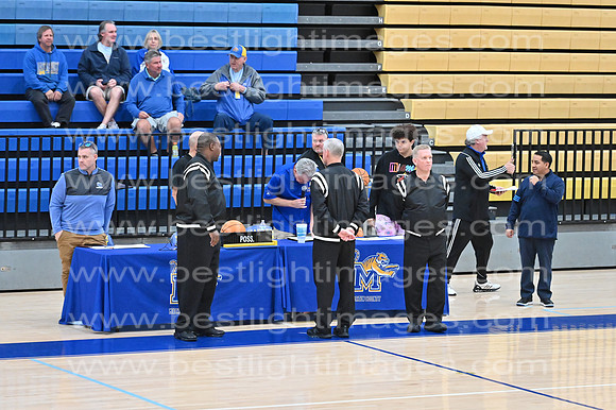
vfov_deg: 9.1
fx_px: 2565
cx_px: 308
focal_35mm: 150
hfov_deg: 13.7
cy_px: 205
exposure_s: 1/800
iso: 10000
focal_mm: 150
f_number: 4
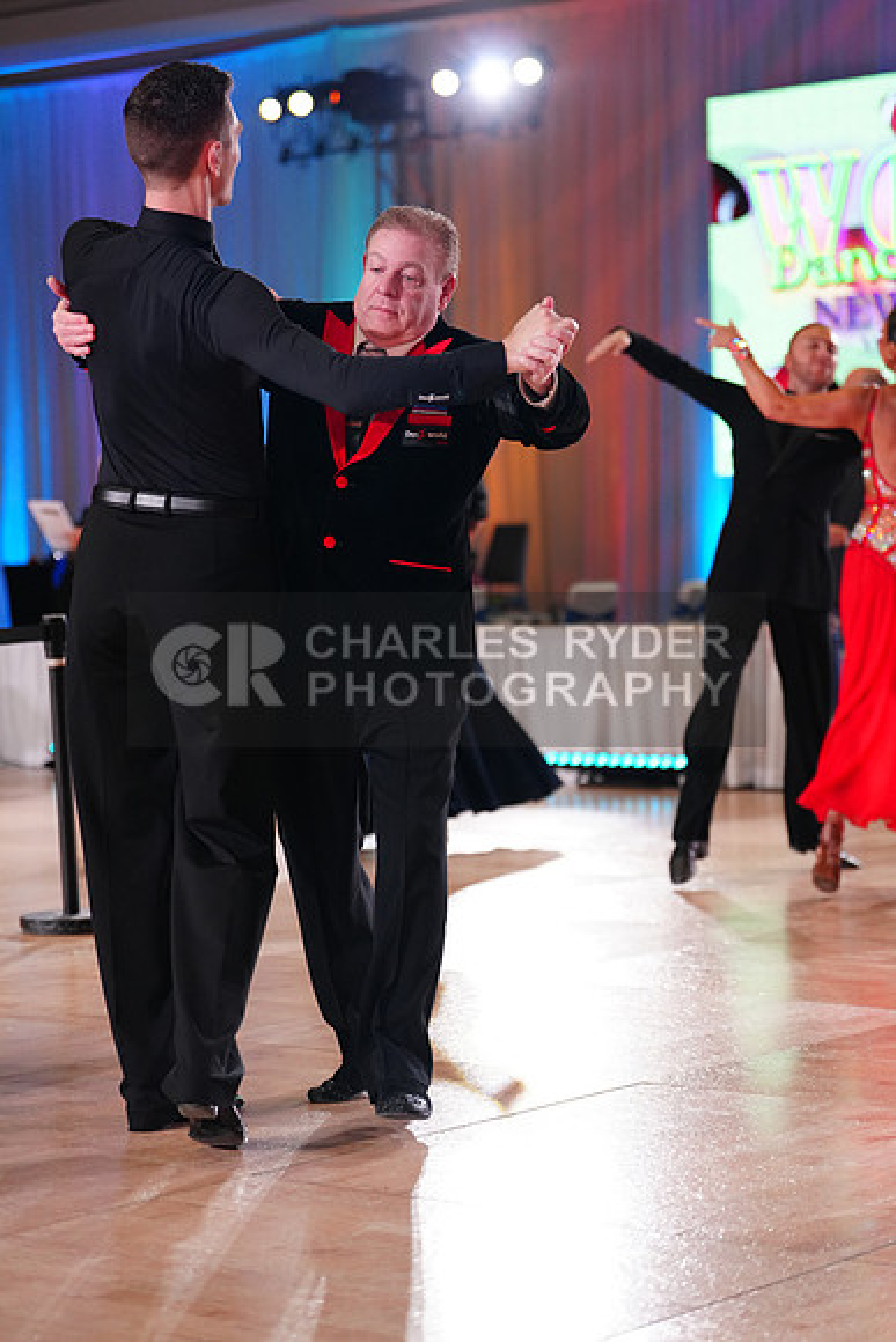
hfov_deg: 16.1
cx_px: 448
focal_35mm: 85
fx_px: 3171
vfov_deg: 23.9
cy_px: 671
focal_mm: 85
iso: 2000
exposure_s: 1/640
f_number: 2.8
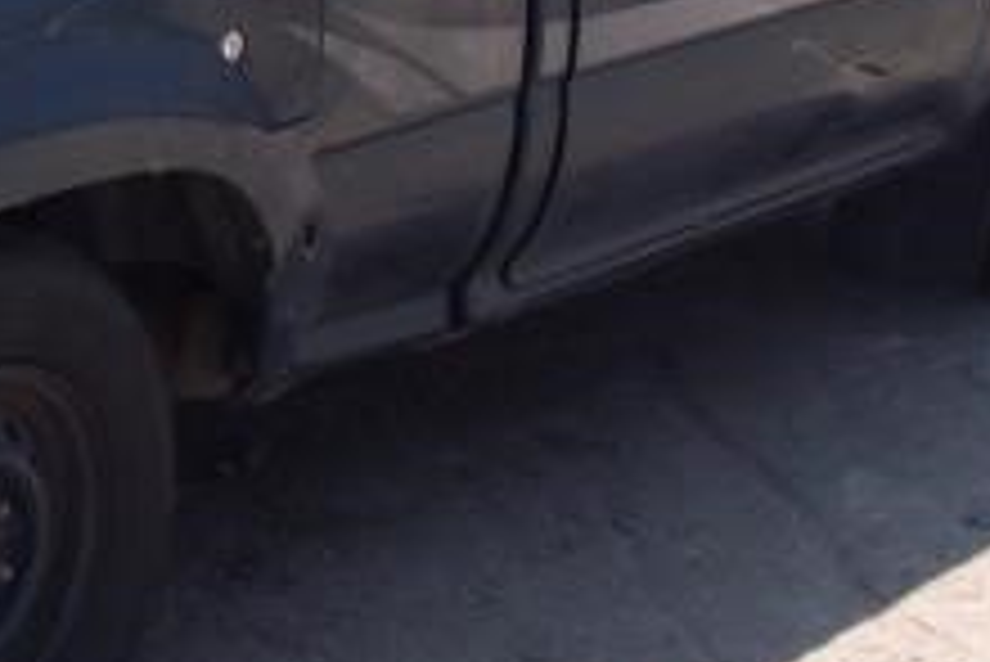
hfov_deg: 14.6
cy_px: 63
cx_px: -180
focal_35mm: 136
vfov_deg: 10.1
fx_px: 3742
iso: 80
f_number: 7.8
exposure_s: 1/100
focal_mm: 6.3
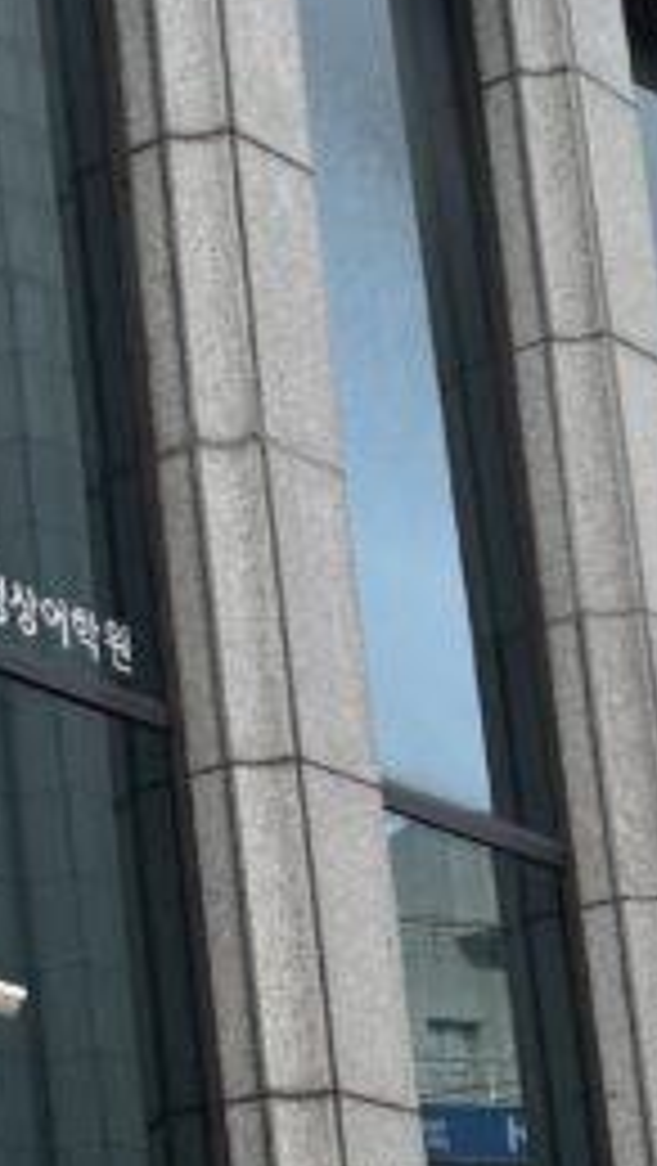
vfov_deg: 18.6
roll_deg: +0.1
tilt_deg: +12.2
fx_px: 3463
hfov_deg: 8.8
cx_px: -1328
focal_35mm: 112
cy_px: 1152
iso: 50
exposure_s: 1/781
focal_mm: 5.96
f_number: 1.6
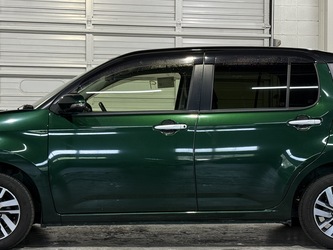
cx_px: 164
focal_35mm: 81
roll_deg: -0.9
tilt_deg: -0.7
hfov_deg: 24.1
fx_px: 779
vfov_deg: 18.2
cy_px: 141
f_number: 1.78
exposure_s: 1/60
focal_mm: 6.76
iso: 200
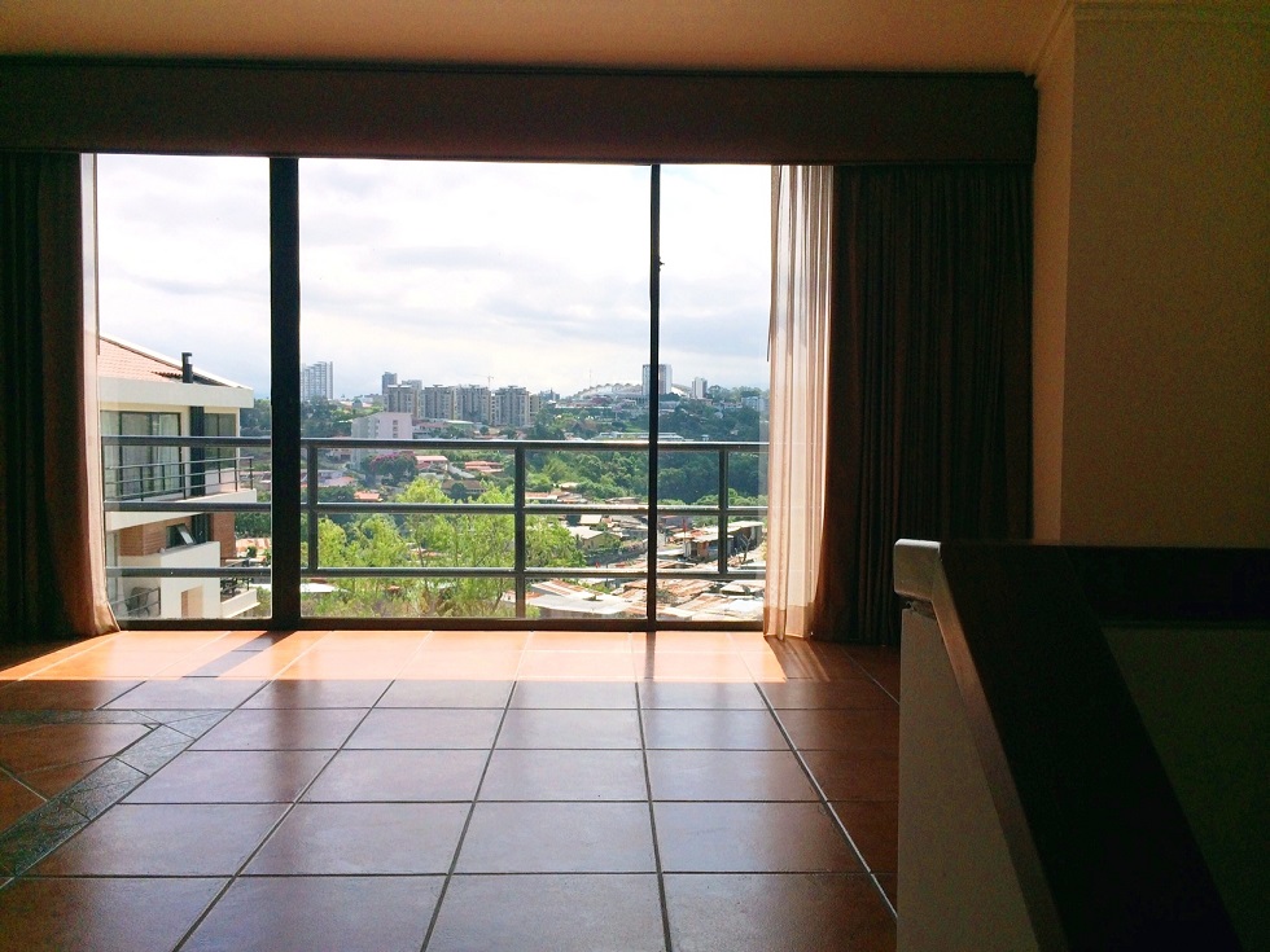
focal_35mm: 30
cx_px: 635
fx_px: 1101
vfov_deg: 46.8
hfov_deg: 60.0
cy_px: 476
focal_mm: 4.12
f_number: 2.2
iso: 40
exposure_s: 1/2740
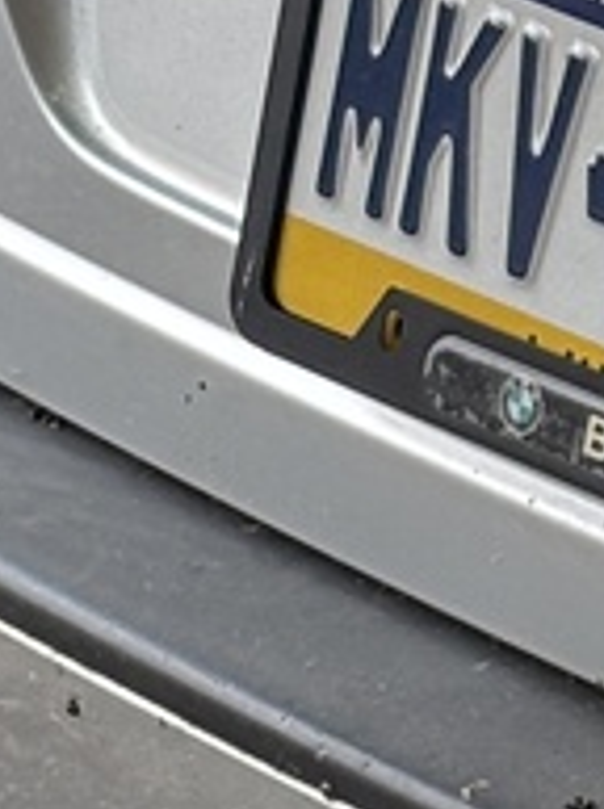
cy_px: 398
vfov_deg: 6.1
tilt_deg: -21.5
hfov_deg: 4.4
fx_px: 7563
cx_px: 1791
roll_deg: -1.6
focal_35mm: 324
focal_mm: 5.96
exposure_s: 1/99
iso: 50
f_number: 1.6
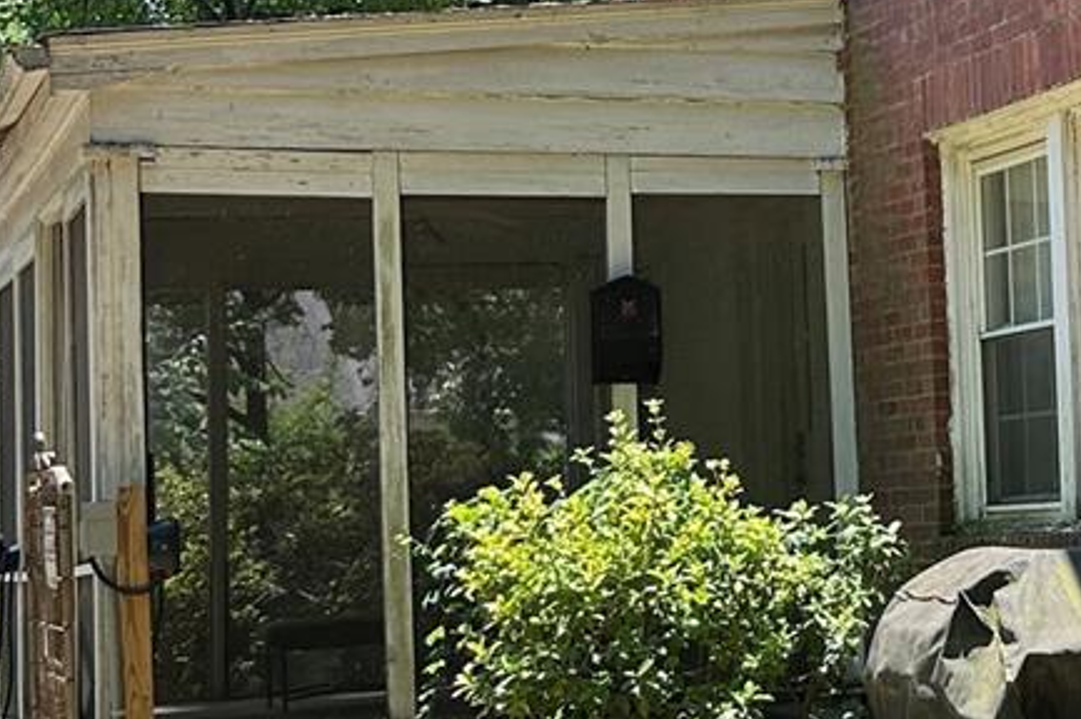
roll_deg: +2.3
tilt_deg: +2.5
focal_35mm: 96
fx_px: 2880
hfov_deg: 20.0
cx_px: 1288
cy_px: 402
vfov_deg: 14.2
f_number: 1.5
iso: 50
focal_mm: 5.7
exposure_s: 1/1068
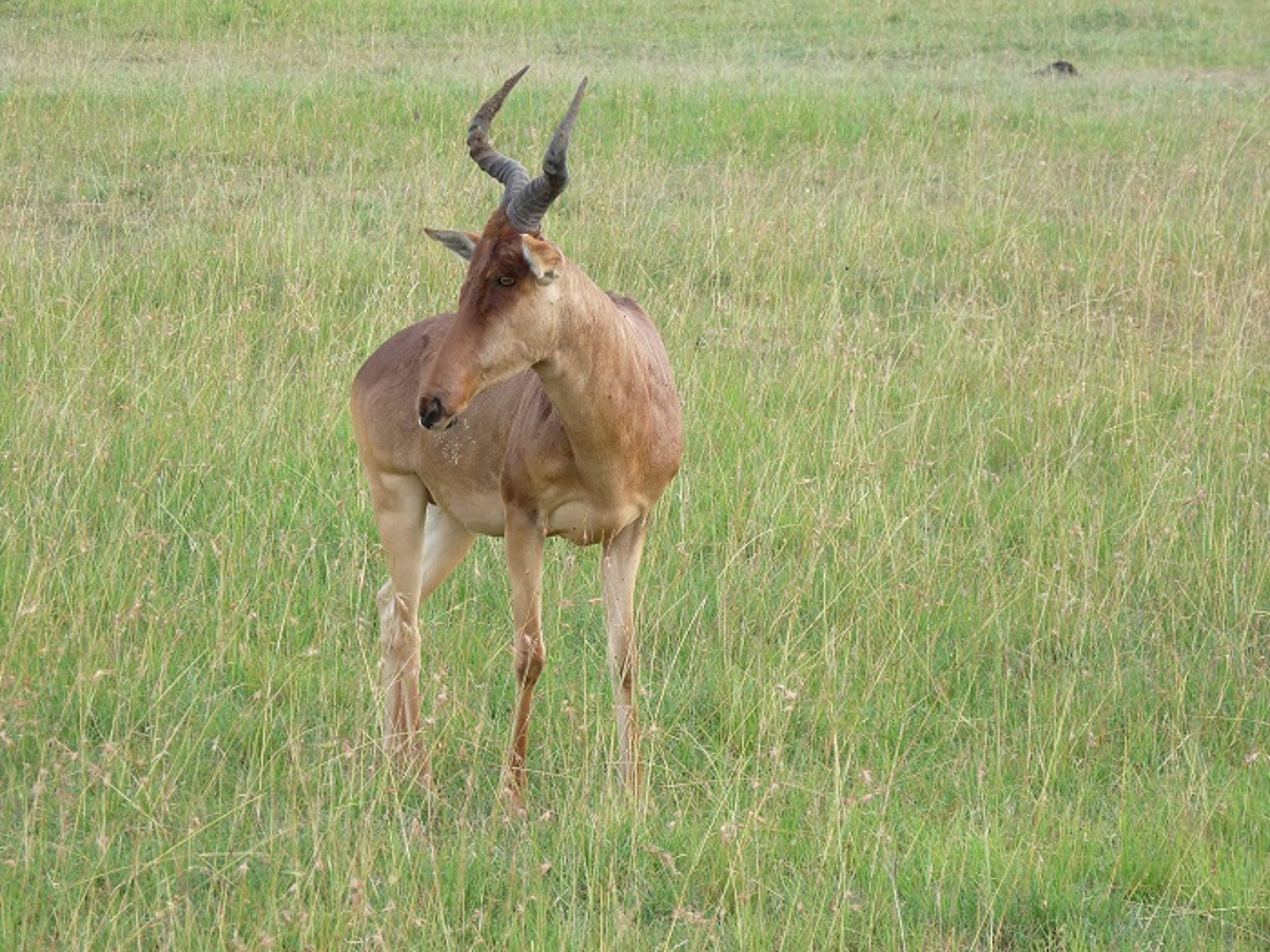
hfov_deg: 10.5
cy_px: 476
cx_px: 635
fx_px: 6897
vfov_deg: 7.9
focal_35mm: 188
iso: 100
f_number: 3.7
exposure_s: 1/100
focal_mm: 33.5
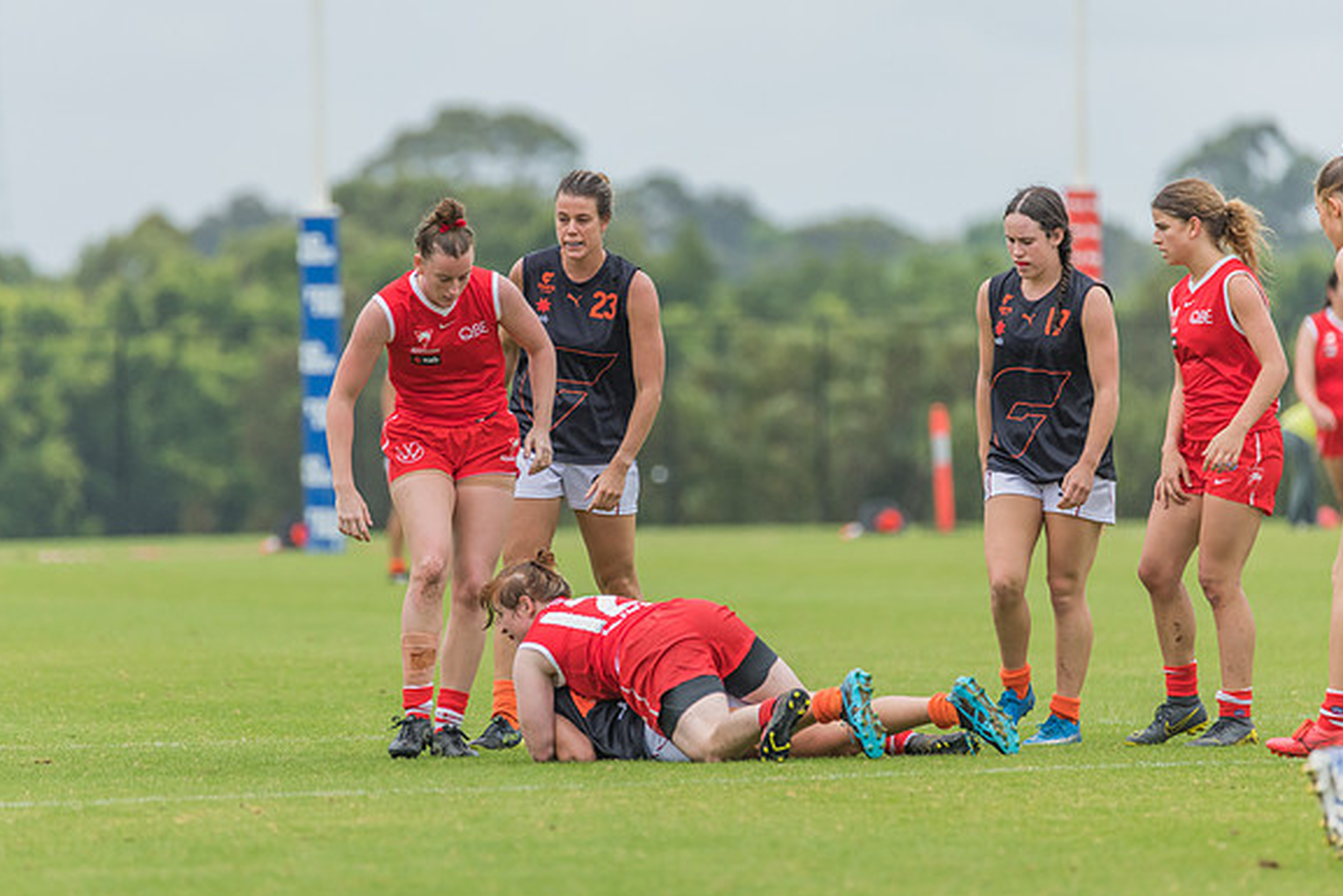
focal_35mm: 499
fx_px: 18619
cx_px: 619
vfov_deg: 2.8
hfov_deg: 4.1
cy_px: 484
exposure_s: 1/1250
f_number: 6.3
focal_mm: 460
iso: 640
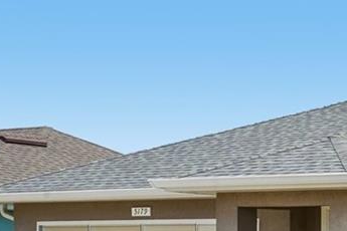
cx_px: 588
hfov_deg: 14.3
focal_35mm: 130
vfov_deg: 10.4
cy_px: 262
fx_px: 1253
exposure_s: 1/200
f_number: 20
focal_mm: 28
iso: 800
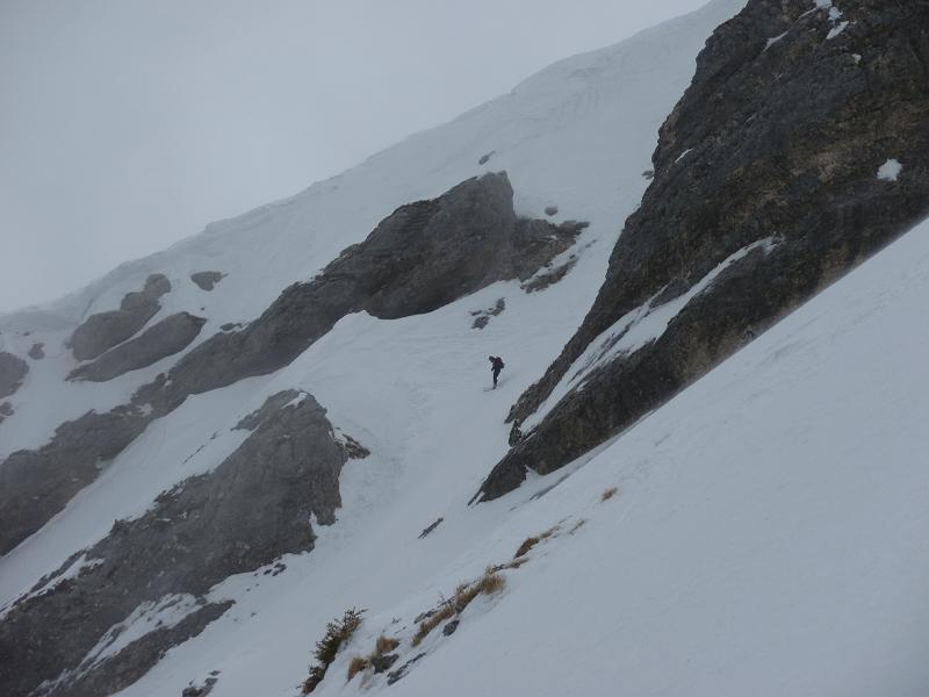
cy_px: 348
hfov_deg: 20.2
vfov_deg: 15.2
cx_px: 464
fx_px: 2603
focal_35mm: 97
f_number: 5.2
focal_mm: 17.5
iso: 80
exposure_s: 1/160
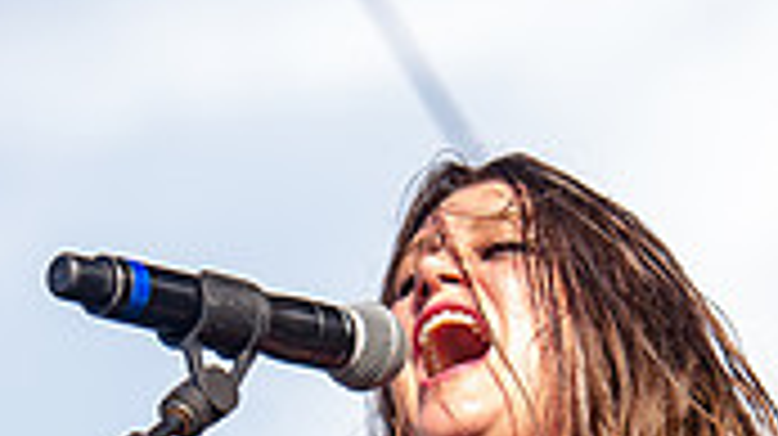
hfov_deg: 5.9
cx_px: 551
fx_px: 7565
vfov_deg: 3.3
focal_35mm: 367
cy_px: 859
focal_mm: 135
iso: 125
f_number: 4
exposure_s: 1/640
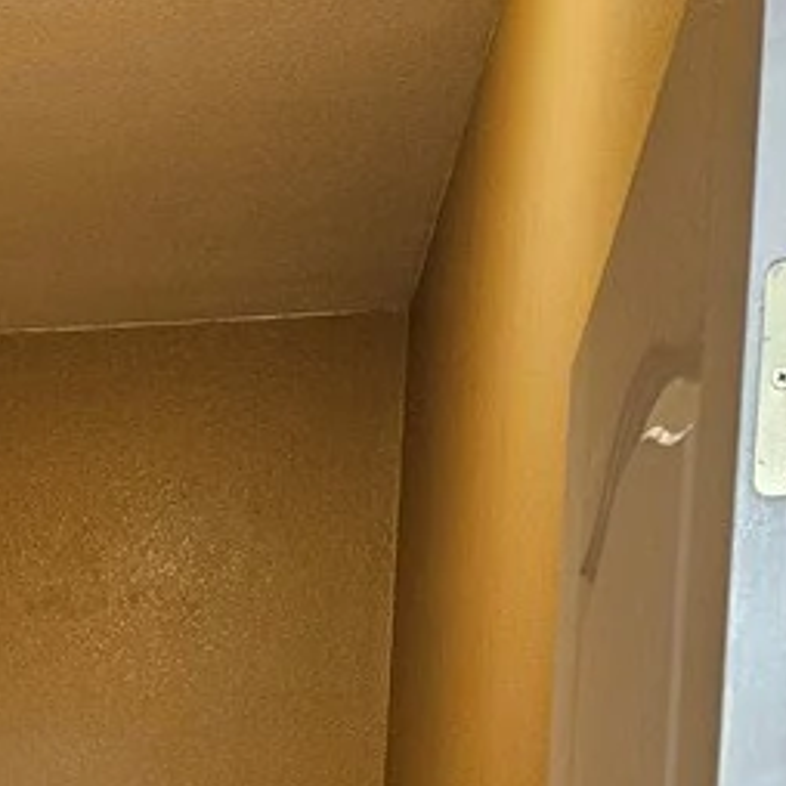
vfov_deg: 18.4
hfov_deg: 19.6
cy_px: 1235
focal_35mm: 82
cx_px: -220
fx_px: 2107
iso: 500
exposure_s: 1/40
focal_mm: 5.4
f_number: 1.8
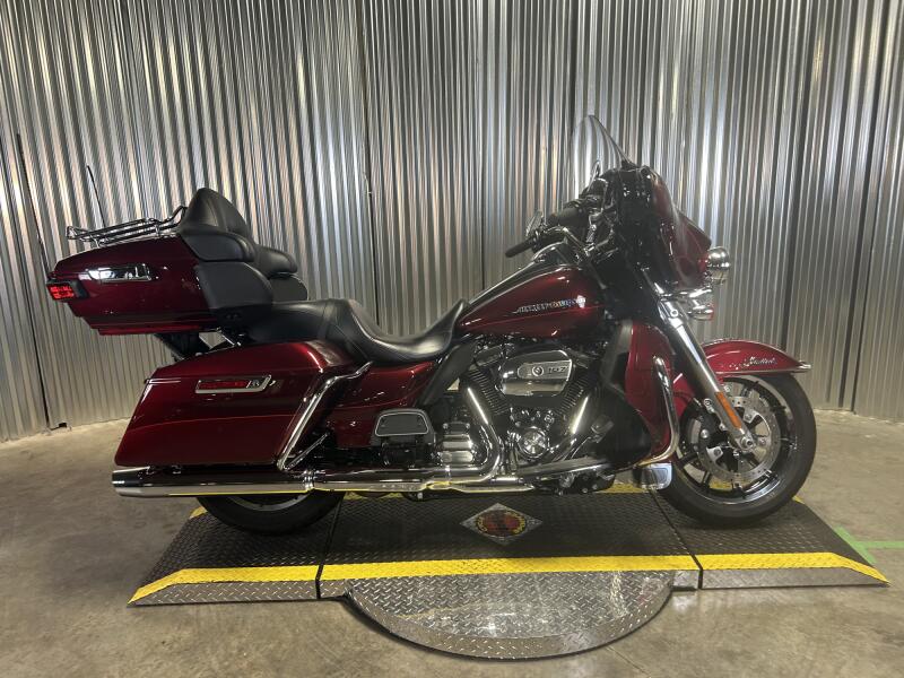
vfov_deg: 53.1
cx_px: 452
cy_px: 339
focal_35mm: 26
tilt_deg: -14.8
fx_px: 679
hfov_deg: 67.3
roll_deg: +0.5
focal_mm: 5.7
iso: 125
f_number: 1.5
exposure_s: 1/60
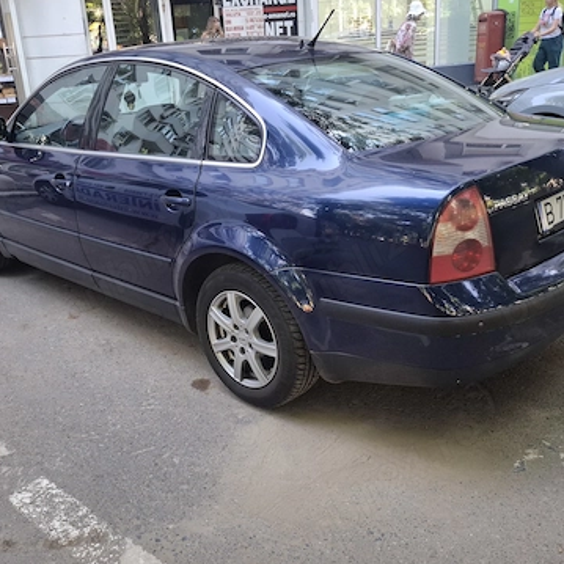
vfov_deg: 48.4
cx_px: 269
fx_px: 627
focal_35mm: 34
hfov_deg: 48.4
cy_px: 269
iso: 100
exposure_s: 1/100
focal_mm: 5.54
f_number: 1.8
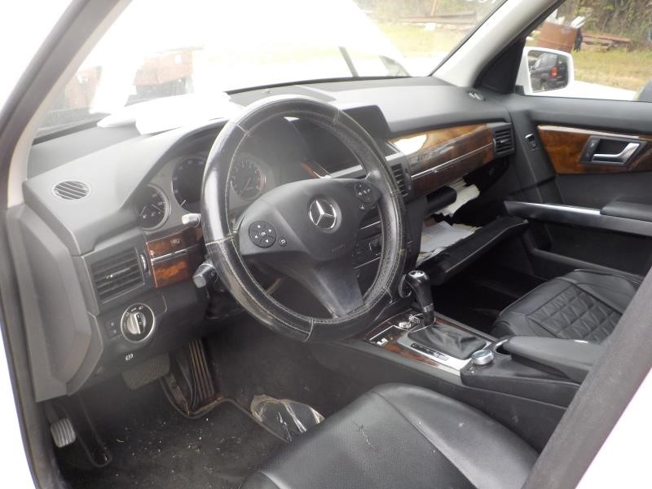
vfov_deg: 46.8
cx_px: 326
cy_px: 244
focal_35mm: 30
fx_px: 565
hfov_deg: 60.0
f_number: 3.3
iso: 125
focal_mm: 4.1
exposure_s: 1/40
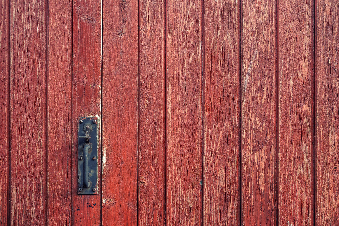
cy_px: 113
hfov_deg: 32.4
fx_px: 584
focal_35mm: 62
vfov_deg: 21.9
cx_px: 170
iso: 160
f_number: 6.3
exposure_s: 1/80
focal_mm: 62
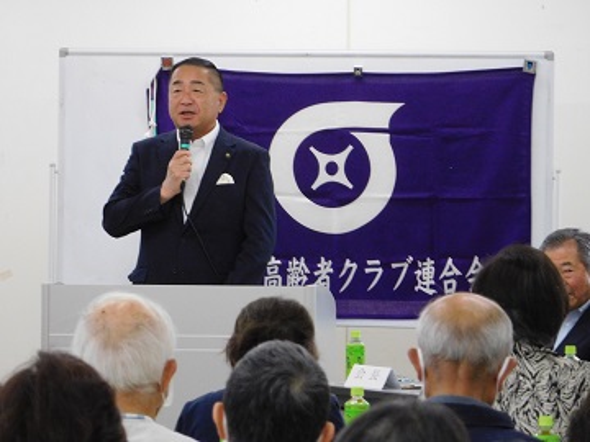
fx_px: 4772
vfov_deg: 5.3
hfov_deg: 7.1
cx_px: 295
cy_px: 221
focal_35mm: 280
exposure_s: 1/60
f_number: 5.8
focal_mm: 50
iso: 800
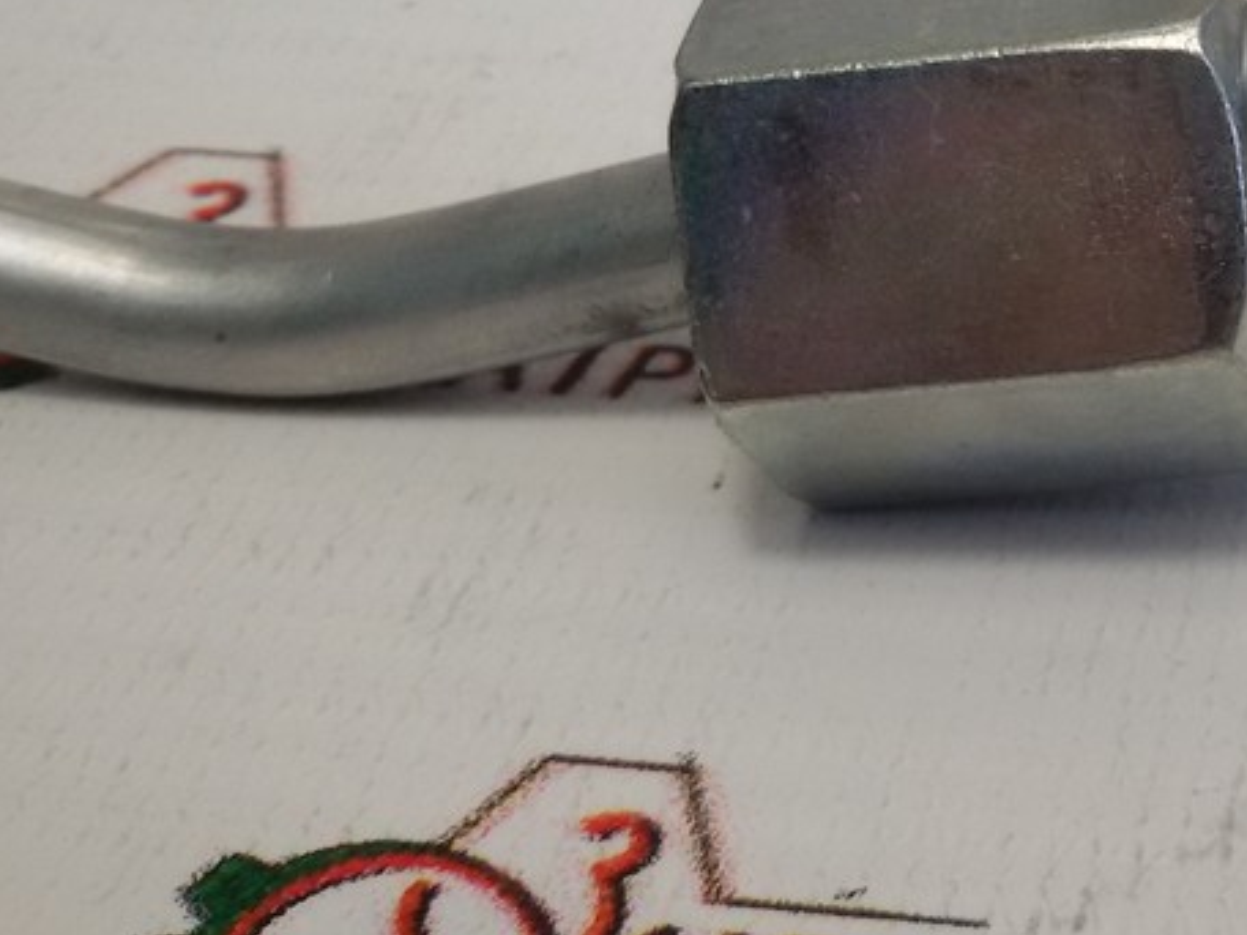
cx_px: 1291
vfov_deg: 21.2
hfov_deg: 26.8
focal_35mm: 68
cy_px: 126
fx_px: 2450
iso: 64
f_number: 2.4
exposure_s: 1/120
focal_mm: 2.93
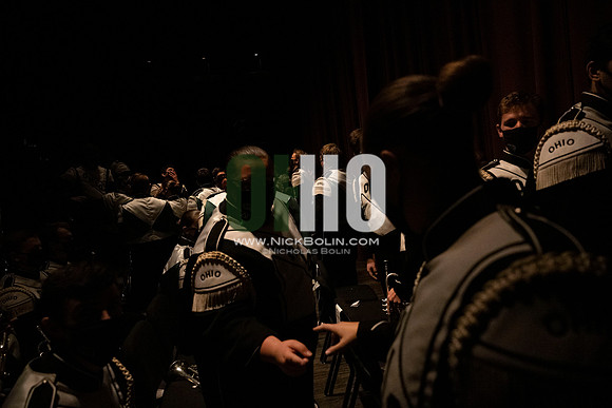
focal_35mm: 24
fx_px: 408
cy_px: 204
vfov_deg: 53.2
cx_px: 306
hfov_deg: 73.7
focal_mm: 24
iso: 12800
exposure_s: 1/500
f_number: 4
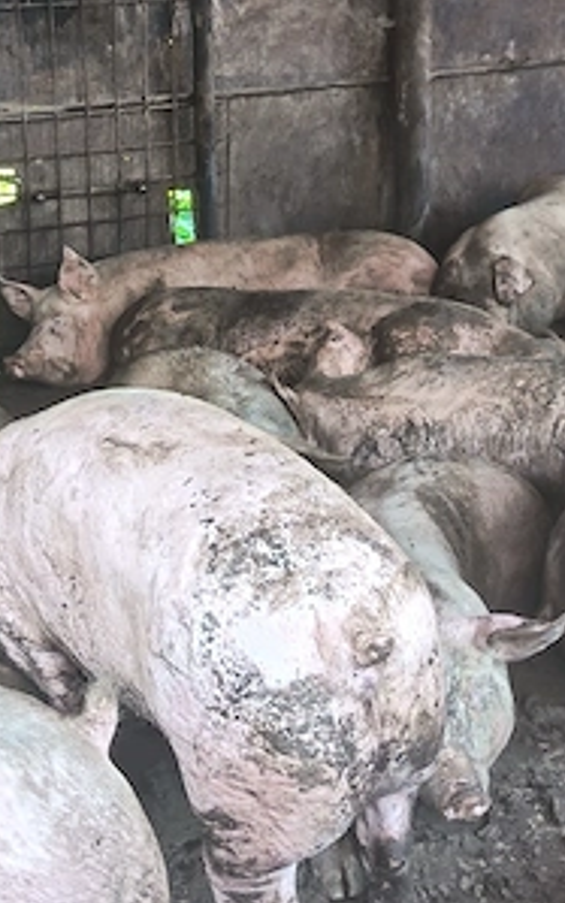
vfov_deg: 30.2
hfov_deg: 19.1
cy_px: 504
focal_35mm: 68
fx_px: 1675
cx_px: 215
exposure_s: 1/120
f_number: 1.75
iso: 666
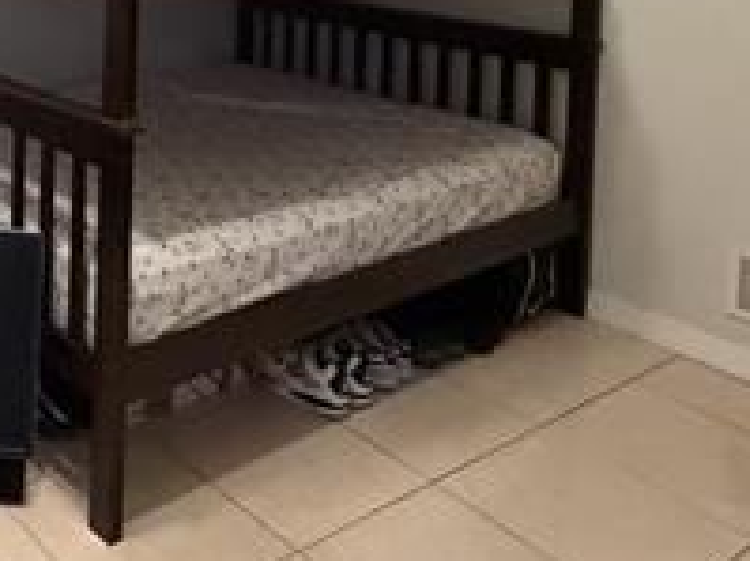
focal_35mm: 45
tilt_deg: -3.1
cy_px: -113
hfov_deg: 37.2
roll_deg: -1.1
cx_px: -19
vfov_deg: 28.1
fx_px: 974
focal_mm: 2.22
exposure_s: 1/60
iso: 500
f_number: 2.2
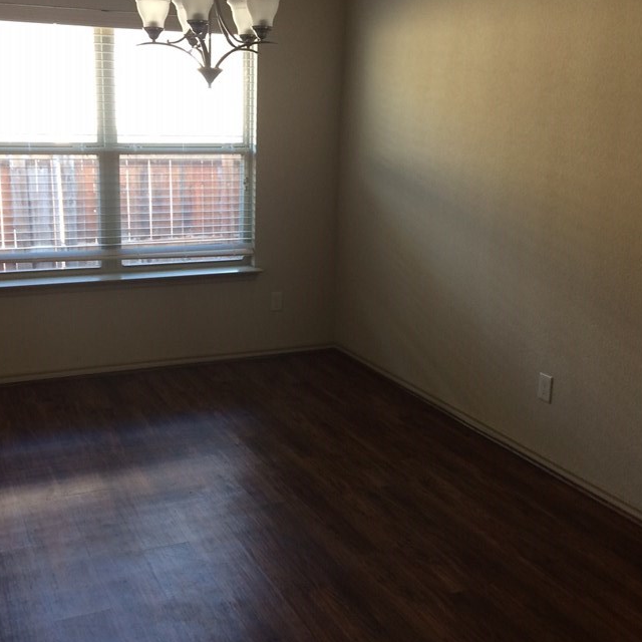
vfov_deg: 40.9
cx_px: 278
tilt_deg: -13.0
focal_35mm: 41
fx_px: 860
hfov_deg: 40.8
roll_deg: -0.1
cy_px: 308
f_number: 2.2
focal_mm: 4.15
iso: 50
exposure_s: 1/30
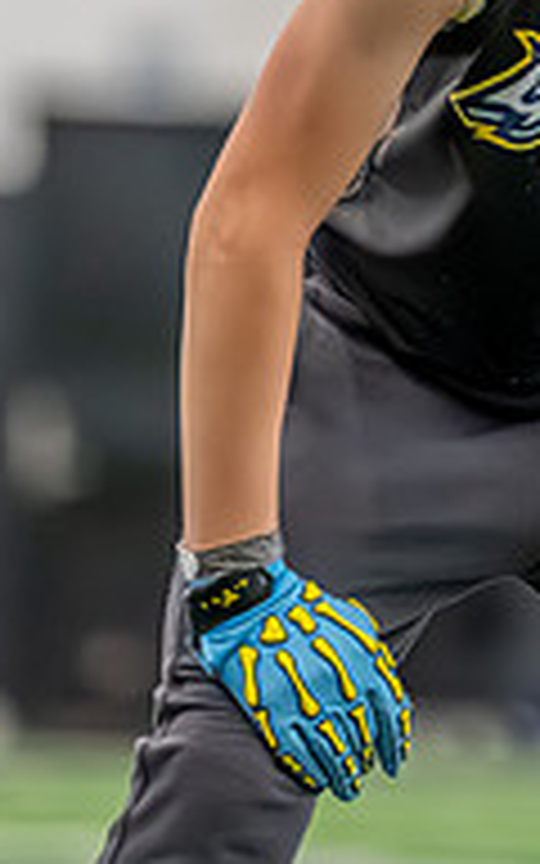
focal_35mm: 650
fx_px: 15305
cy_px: -19
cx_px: 666
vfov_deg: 3.2
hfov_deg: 2.0
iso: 6400
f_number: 2.8
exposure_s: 1/1000
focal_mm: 165
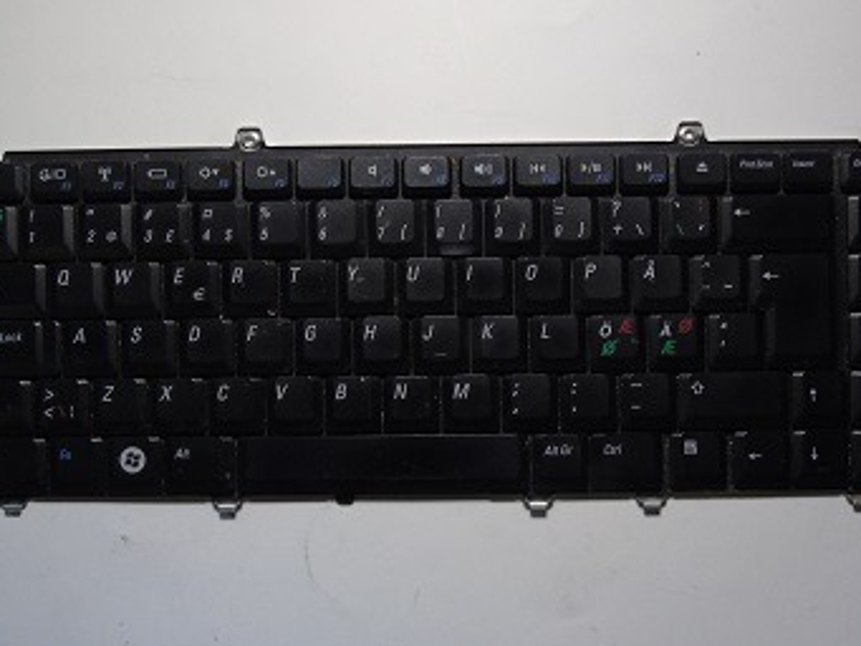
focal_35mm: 34
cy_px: 333
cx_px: 434
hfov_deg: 53.9
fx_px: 846
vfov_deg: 41.8
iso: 200
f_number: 5.7
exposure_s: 1/20
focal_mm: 5.2
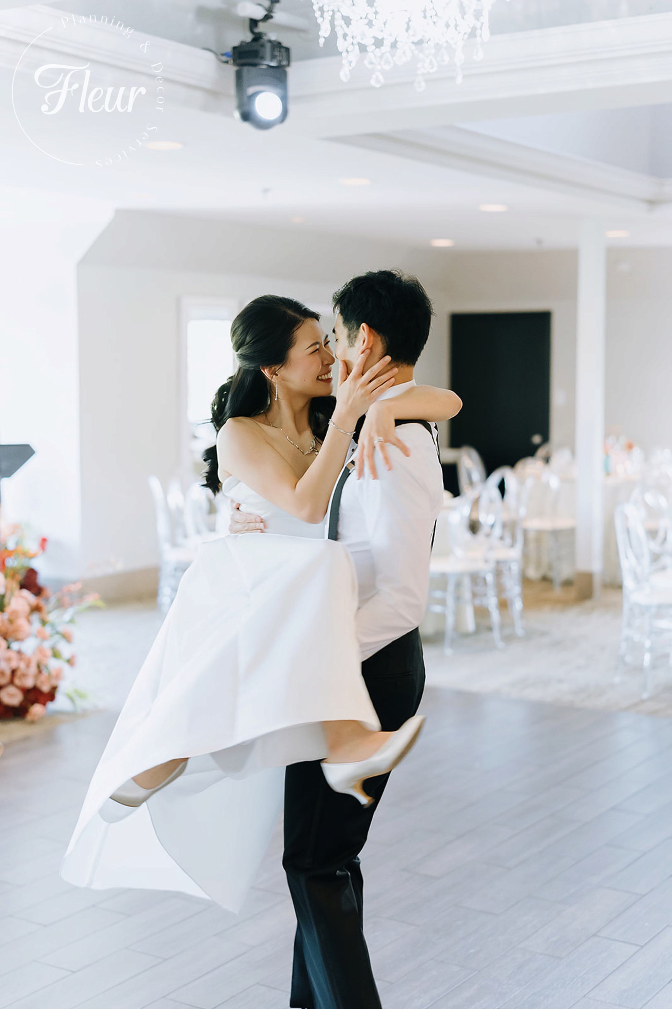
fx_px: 1400
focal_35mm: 50
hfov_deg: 27.0
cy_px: 504
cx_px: 336
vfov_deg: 39.6
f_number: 2
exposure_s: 1/160
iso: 1250
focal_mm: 50
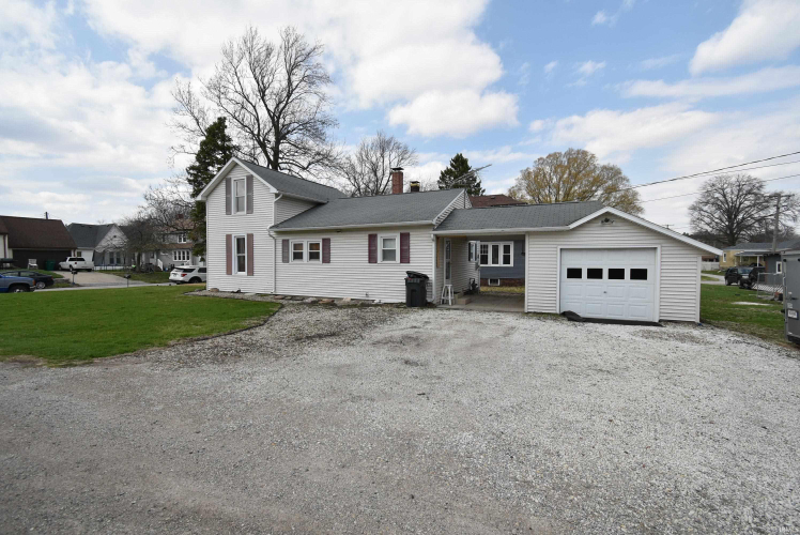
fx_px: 334
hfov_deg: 100.3
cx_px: 400
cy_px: 268
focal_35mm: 15
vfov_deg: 77.4
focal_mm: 10
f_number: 5.6
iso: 400
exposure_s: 1/1600
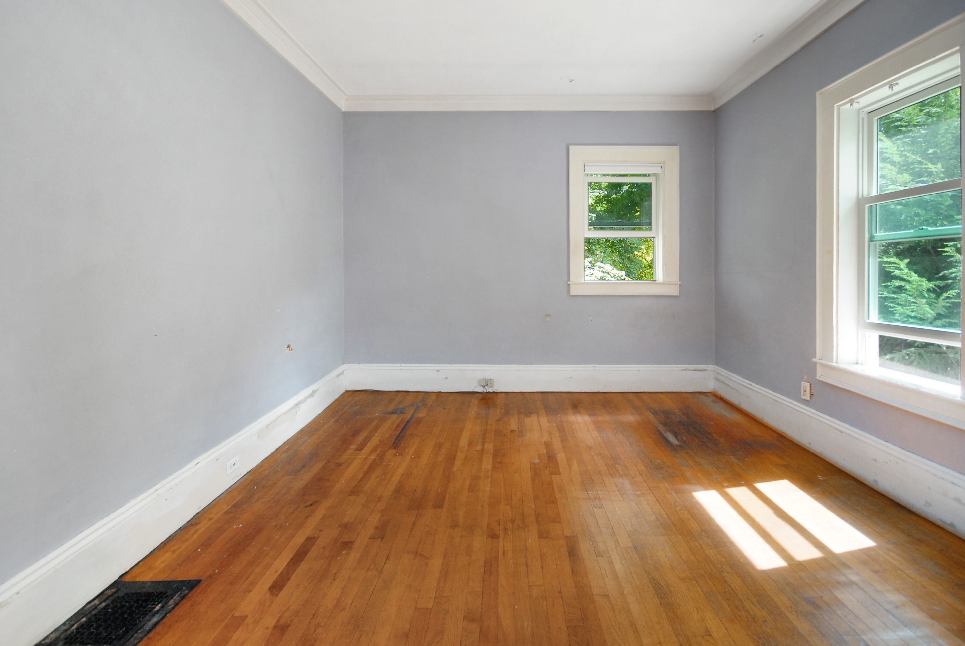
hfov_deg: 100.3
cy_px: 323
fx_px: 403
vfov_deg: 77.5
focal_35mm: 15
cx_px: 482
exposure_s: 1/50
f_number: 5.6
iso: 640
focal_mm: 10
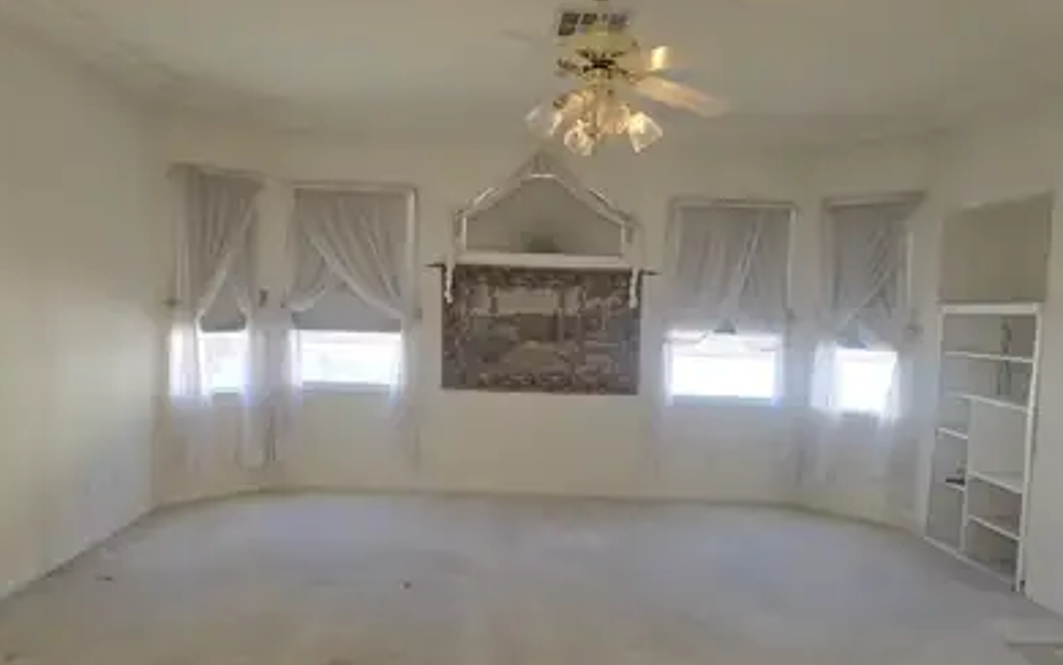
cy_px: 357
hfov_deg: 72.5
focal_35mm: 25
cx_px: 521
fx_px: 724
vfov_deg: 49.3
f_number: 1.7
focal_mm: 6.3
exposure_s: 1/120
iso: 50
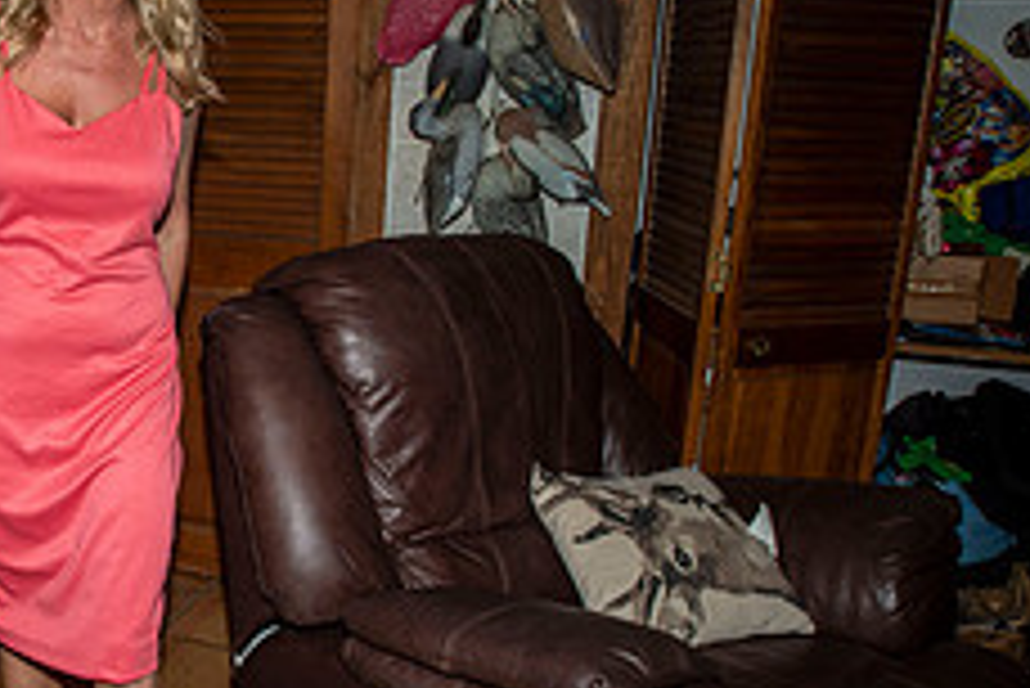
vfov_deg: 31.2
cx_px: 94
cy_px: 405
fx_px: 1231
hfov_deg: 41.6
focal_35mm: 43
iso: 800
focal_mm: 17
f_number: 4
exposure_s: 1/200
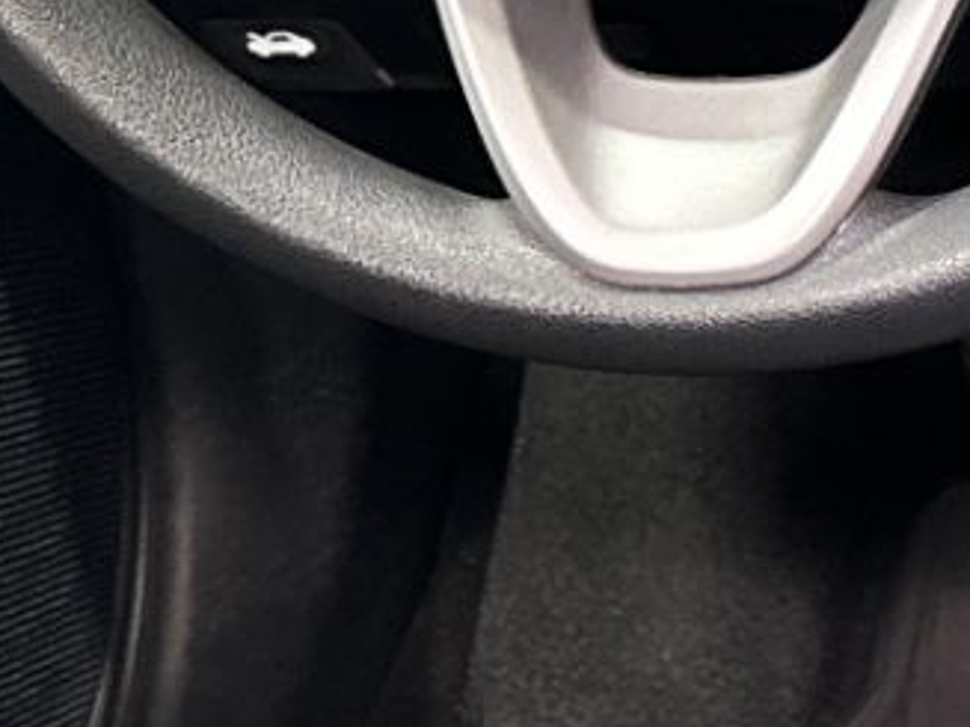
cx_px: 2192
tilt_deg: -30.2
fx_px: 3950
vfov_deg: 10.5
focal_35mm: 141
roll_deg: -1.9
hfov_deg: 11.8
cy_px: 139
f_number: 1.78
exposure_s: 1/40
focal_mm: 6.86
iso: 640
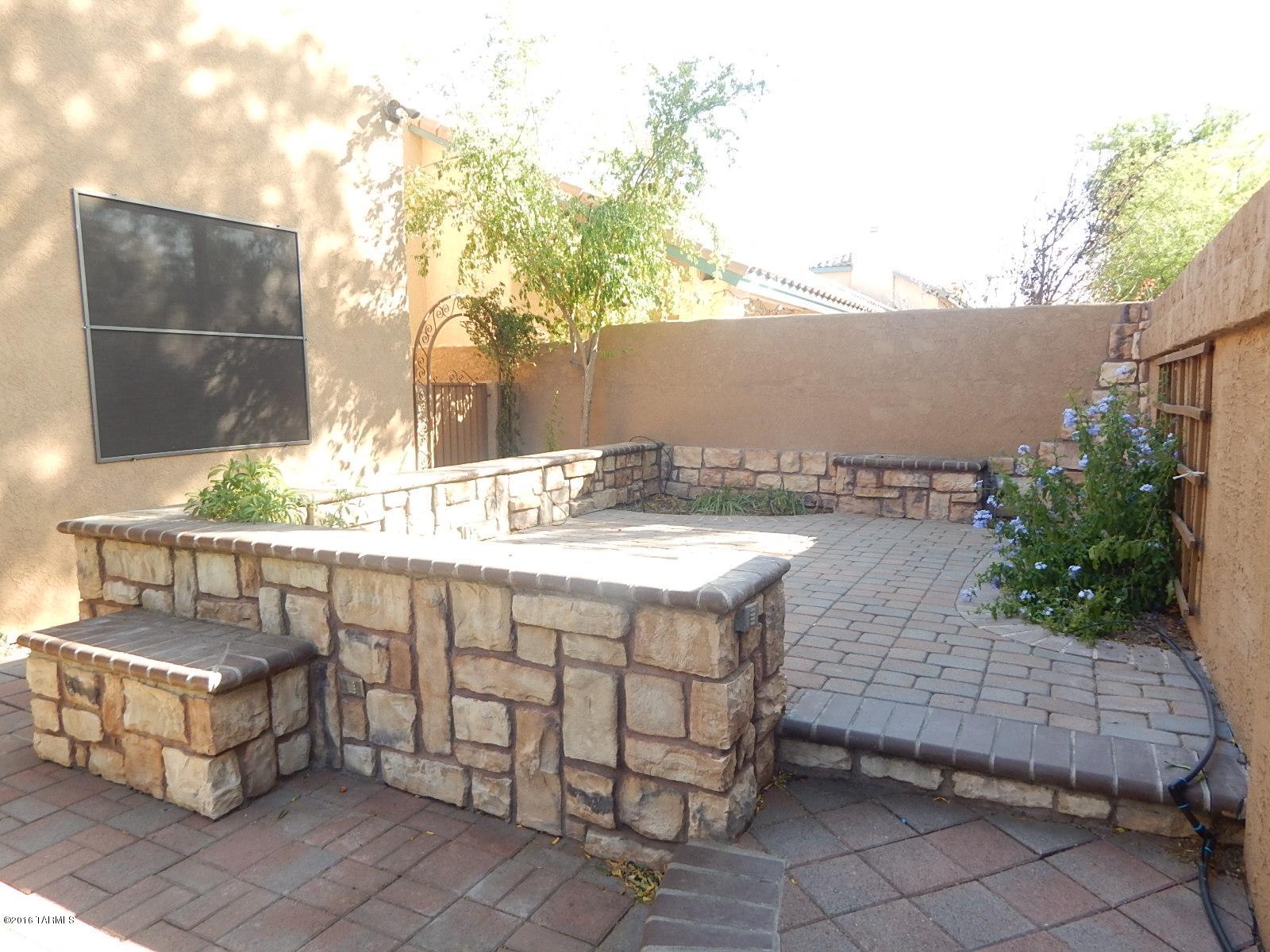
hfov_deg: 76.4
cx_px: 635
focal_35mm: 22
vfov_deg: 61.1
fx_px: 807
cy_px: 476
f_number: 3
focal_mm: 4
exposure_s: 1/125
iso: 125
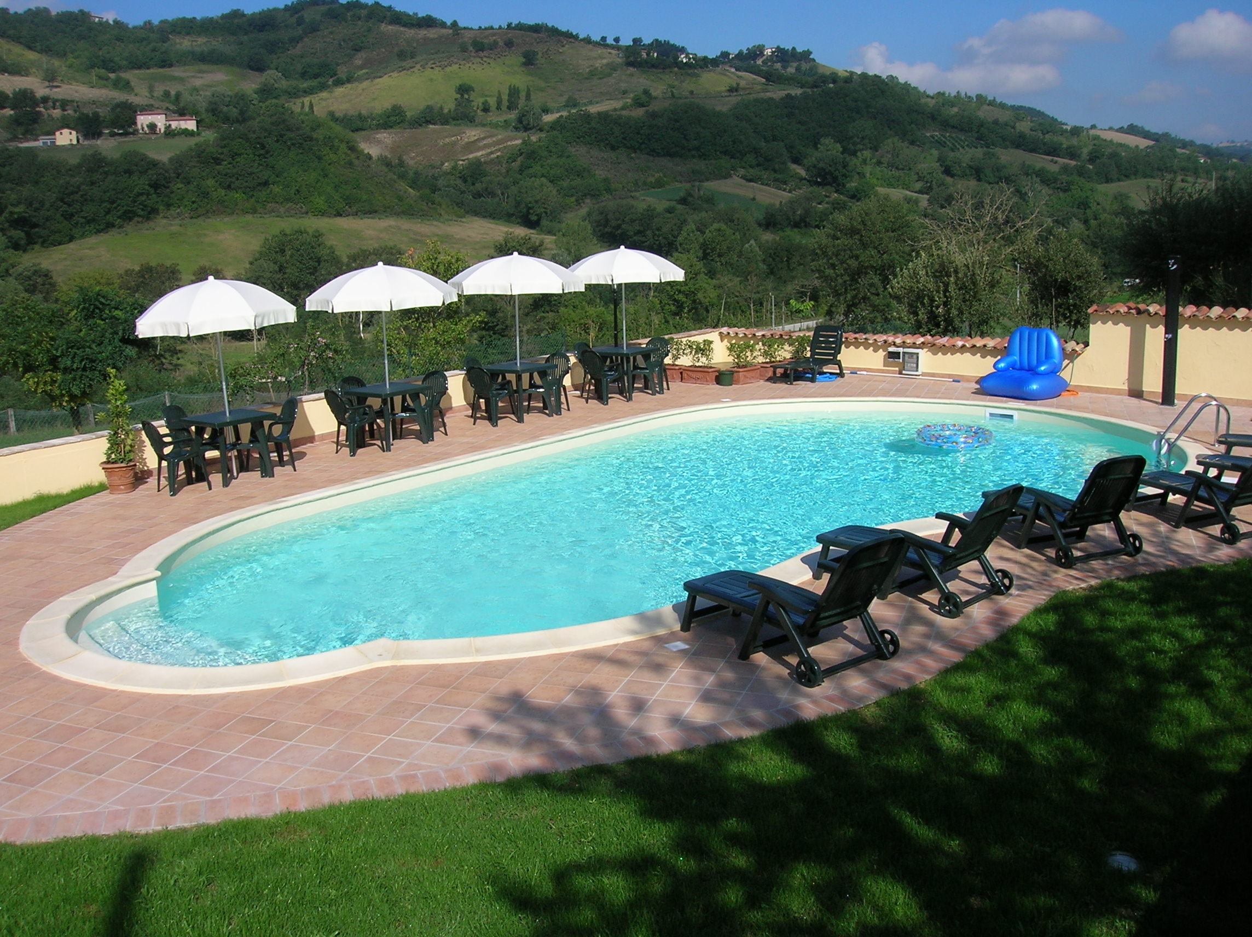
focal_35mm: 34
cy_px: 468
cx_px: 626
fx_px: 1229
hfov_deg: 54.0
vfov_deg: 41.7
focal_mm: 5.7
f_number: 4.9
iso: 50
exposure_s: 1/600
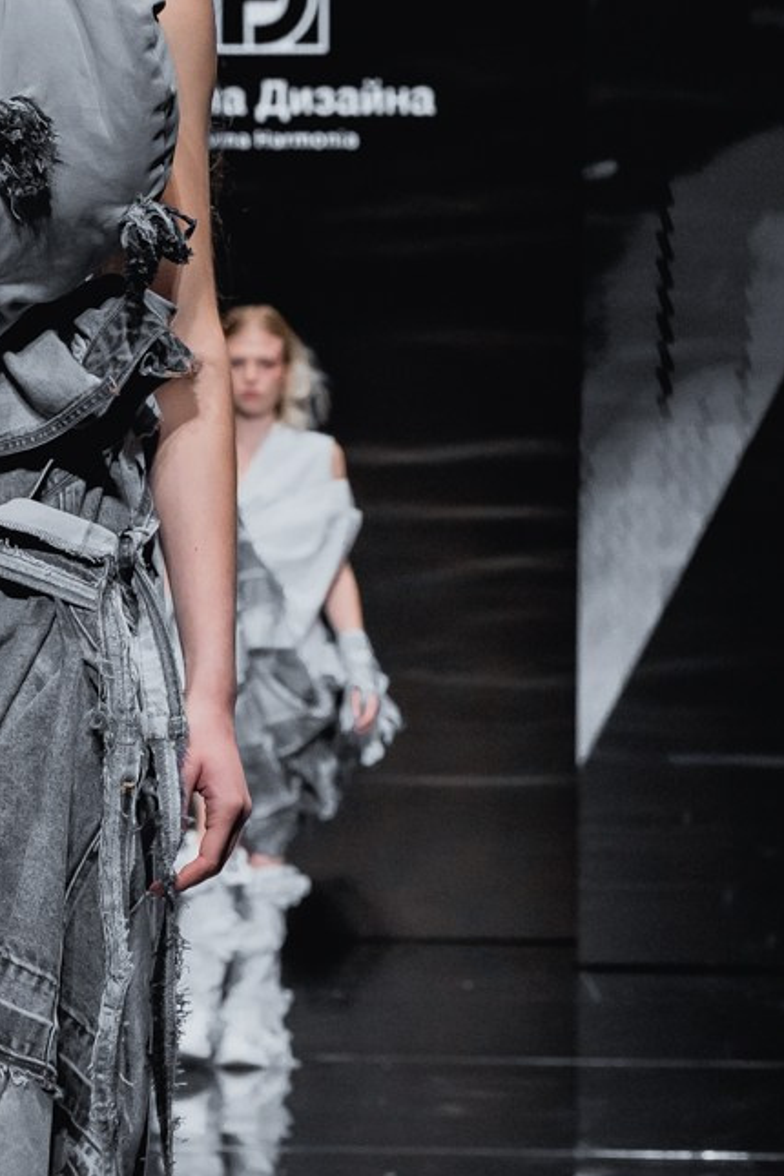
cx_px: 193
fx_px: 4475
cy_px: 831
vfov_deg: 14.9
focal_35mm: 137
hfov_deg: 10.0
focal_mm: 46
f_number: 4.5
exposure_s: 1/250
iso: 2000
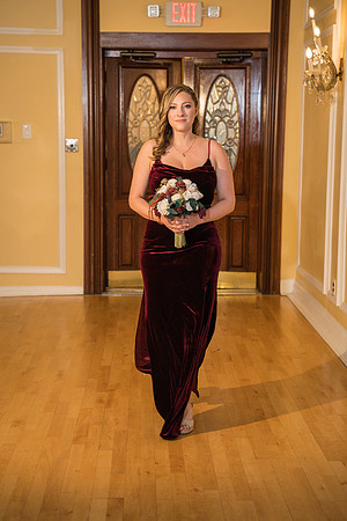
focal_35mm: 70
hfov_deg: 19.5
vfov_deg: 28.8
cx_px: 174
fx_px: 1012
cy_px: 260
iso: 1600
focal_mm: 70
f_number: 2.8
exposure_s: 1/125
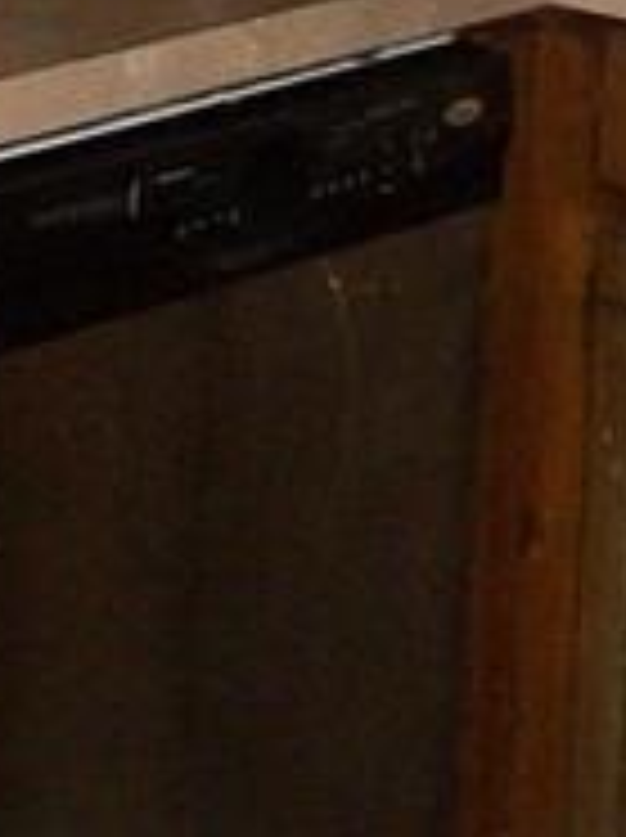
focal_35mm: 193
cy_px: -486
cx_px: 149
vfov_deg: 9.9
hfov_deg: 7.7
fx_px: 4664
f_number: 3.1
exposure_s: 1/30
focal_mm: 6.3
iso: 320
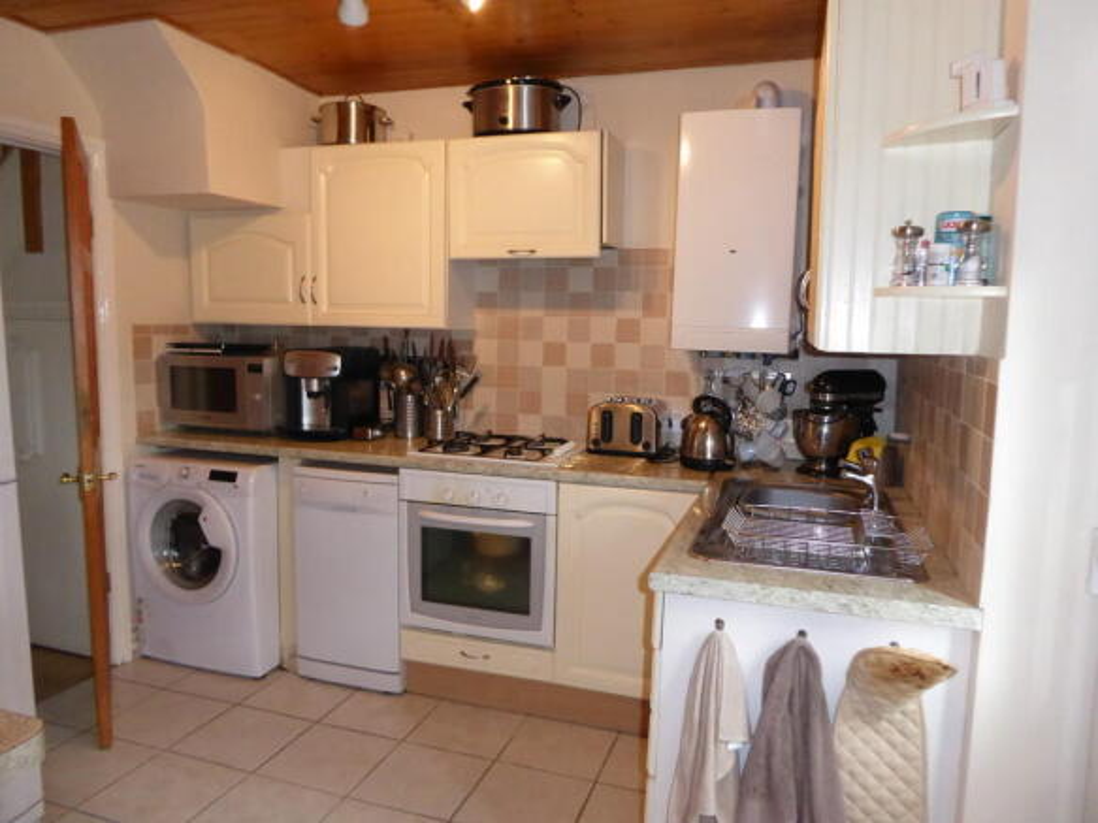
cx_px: 549
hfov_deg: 71.6
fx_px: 761
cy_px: 412
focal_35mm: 24
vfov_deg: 56.8
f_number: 3.3
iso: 800
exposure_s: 1/60
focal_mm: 4.3
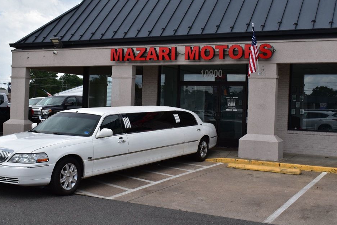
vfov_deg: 27.5
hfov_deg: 40.3
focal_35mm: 49
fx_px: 459
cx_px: 156
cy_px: 107
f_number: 11
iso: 280
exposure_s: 1/500
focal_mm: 30
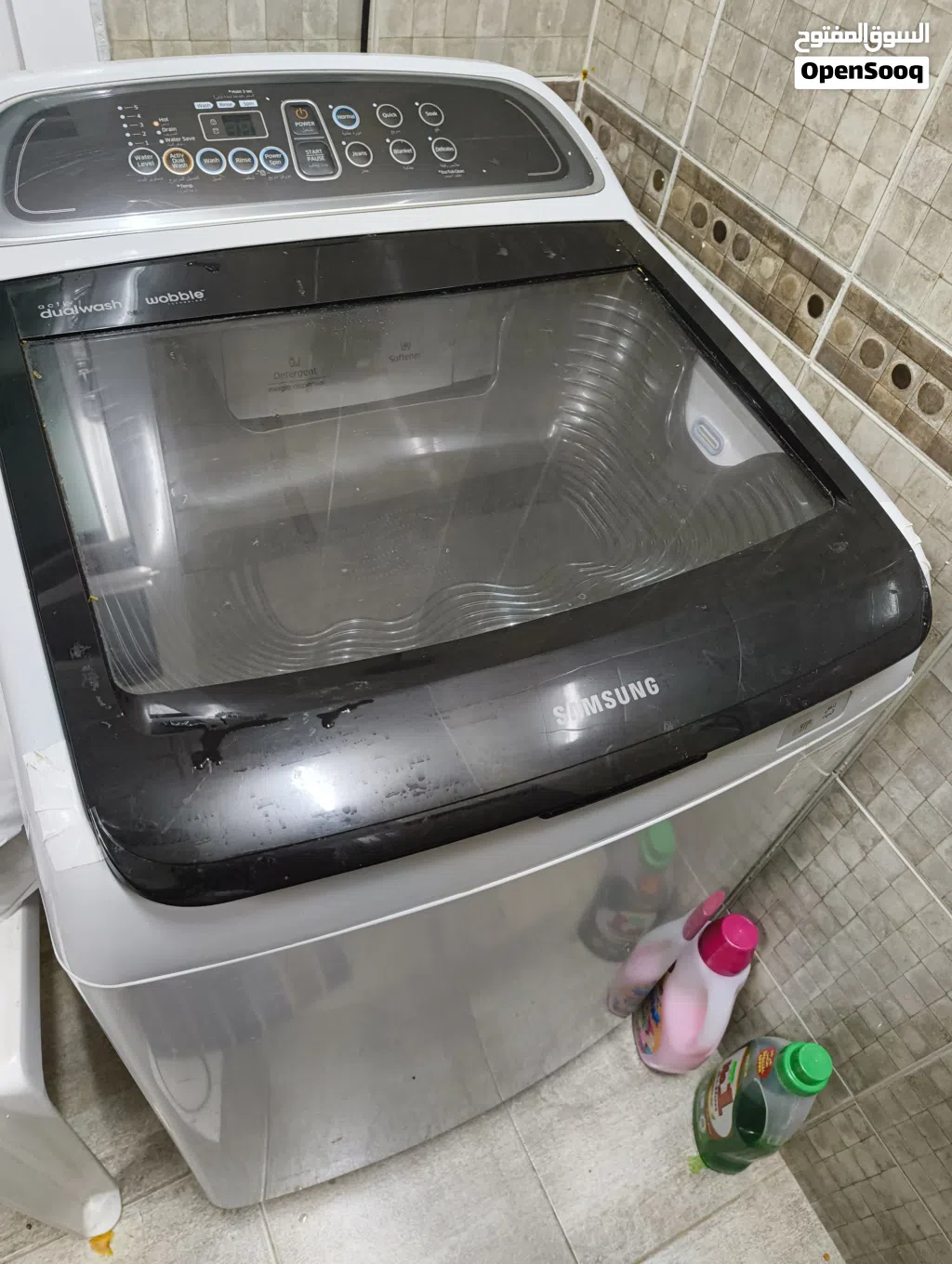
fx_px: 878
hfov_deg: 56.9
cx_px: 476
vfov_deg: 71.5
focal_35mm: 24
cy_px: 632
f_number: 1.87
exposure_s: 1/50
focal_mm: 5.56
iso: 1438
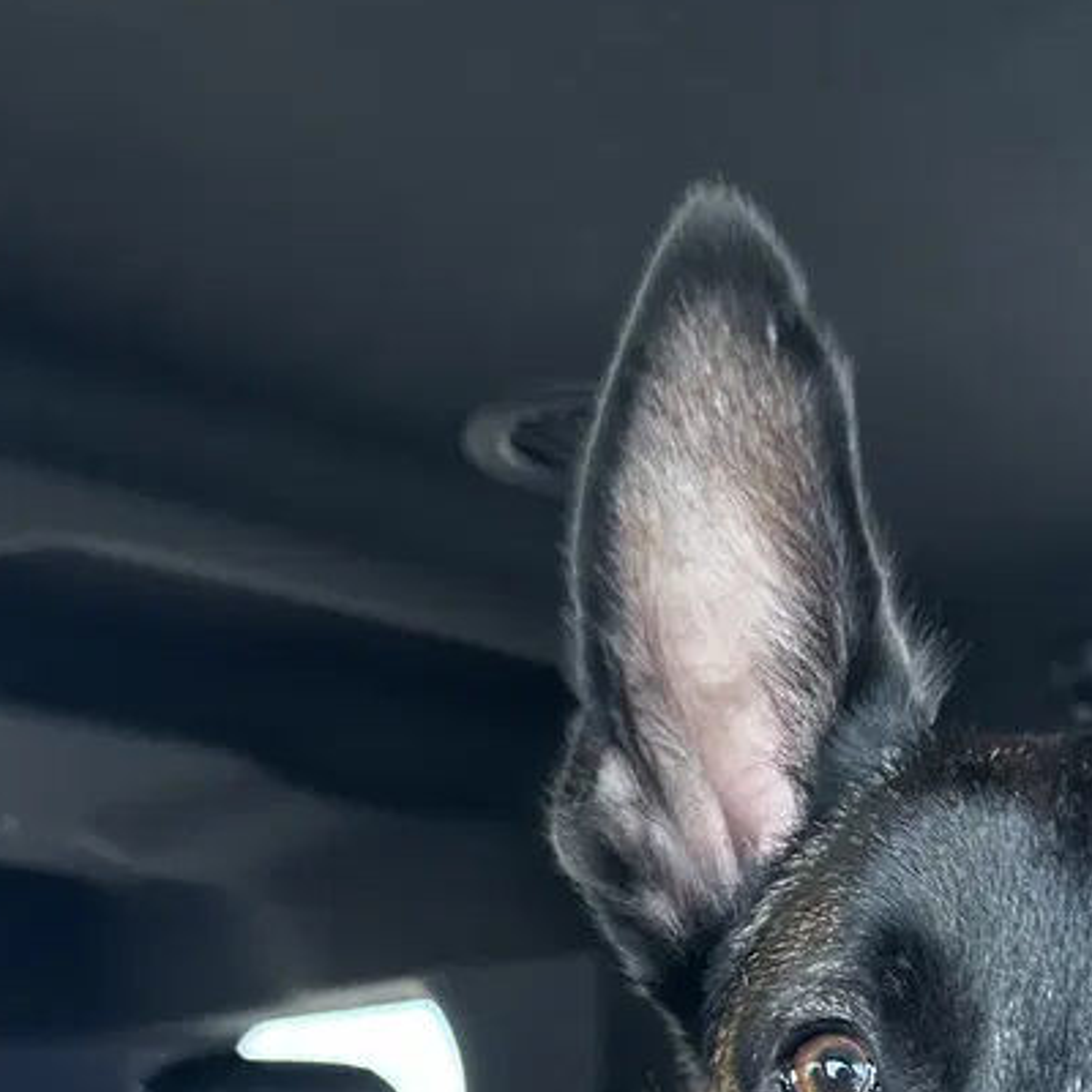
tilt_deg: +2.4
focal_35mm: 53
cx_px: 704
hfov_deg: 32.0
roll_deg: +2.0
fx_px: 1892
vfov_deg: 28.8
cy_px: 1239
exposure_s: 1/88
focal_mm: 6.86
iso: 250
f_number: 1.78
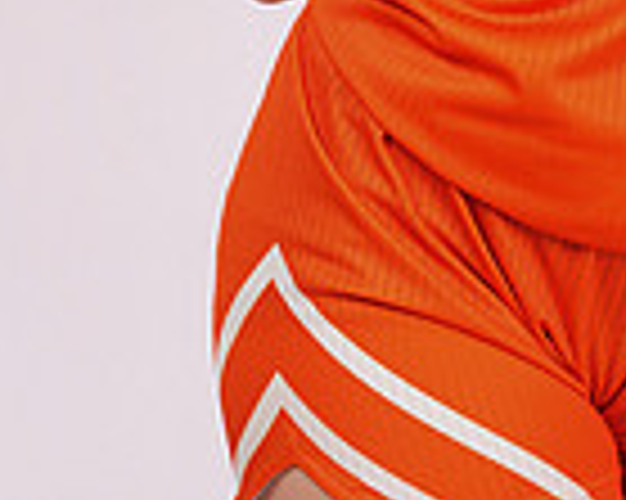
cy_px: -509
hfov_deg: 3.9
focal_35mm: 502
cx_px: 594
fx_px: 9294
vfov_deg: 3.1
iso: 160
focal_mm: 165
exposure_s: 1/250
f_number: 6.3
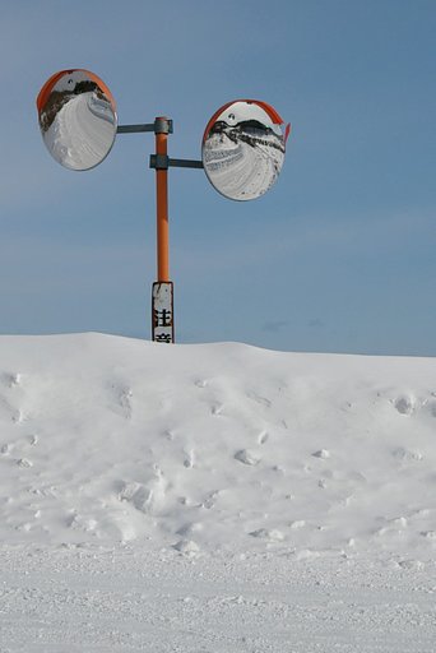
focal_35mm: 57
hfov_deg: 23.8
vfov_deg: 35.0
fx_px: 1034
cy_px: 326
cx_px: 218
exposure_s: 1/1000
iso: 200
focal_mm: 38
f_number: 10
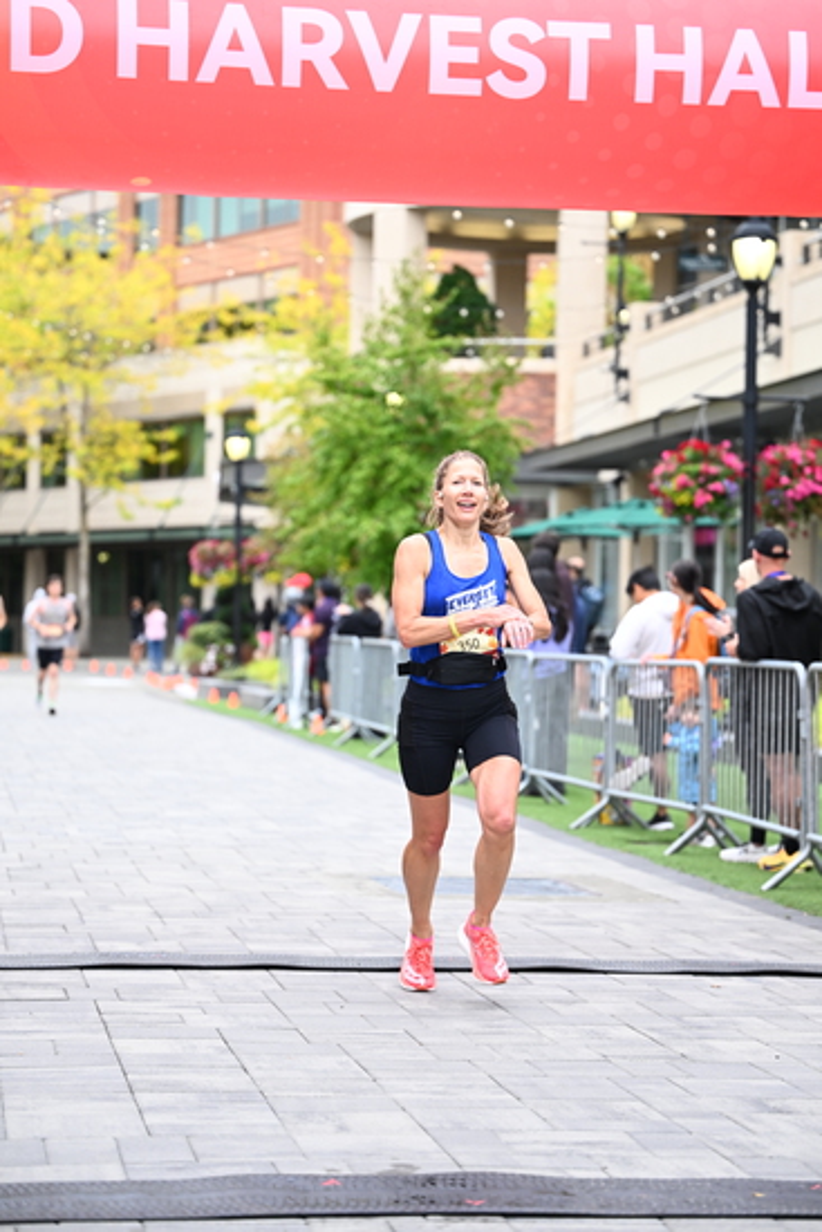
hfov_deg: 15.7
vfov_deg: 23.4
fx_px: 2978
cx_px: 411
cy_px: 616
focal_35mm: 87
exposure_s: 1/1600
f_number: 2.8
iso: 800
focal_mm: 87
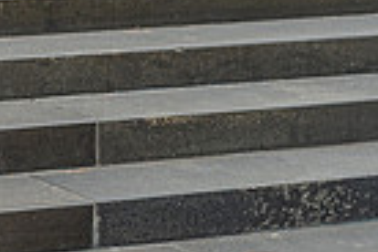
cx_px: -353
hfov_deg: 11.4
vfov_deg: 8.3
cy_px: -81
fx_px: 1722
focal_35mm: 164
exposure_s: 1/250
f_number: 5
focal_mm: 39
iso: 250
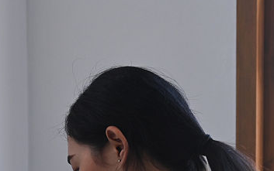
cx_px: -71
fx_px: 1292
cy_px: 302
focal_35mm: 173
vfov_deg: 7.4
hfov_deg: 11.8
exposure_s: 1/320
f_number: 3.5
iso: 400
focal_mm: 50
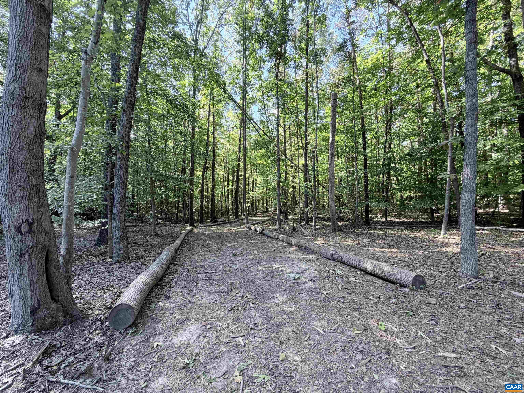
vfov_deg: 85.7
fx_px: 212
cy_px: 196
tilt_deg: -2.2
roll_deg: -0.4
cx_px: 262
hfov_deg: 102.1
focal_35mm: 14
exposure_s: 1/121
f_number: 2.2
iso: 125
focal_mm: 2.22
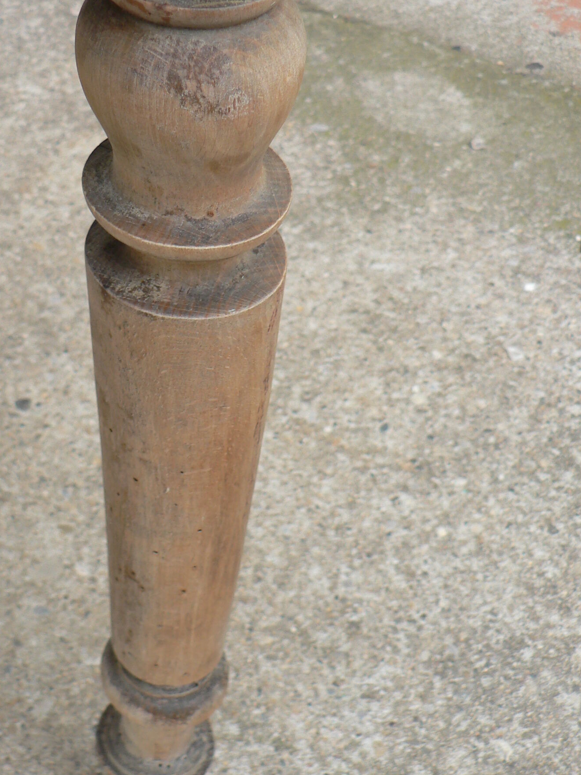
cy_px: 354
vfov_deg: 36.8
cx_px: 169
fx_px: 1164
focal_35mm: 52
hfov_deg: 27.8
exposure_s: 1/125
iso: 80
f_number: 2.8
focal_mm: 6
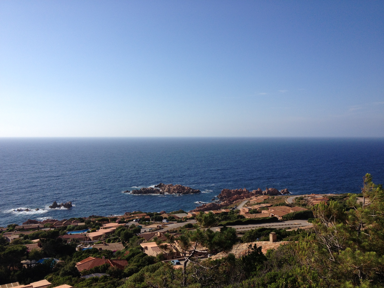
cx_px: 192
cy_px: 144
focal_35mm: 35
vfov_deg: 40.7
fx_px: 388
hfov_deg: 52.6
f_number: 2.4
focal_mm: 4.28
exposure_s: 1/2304
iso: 50
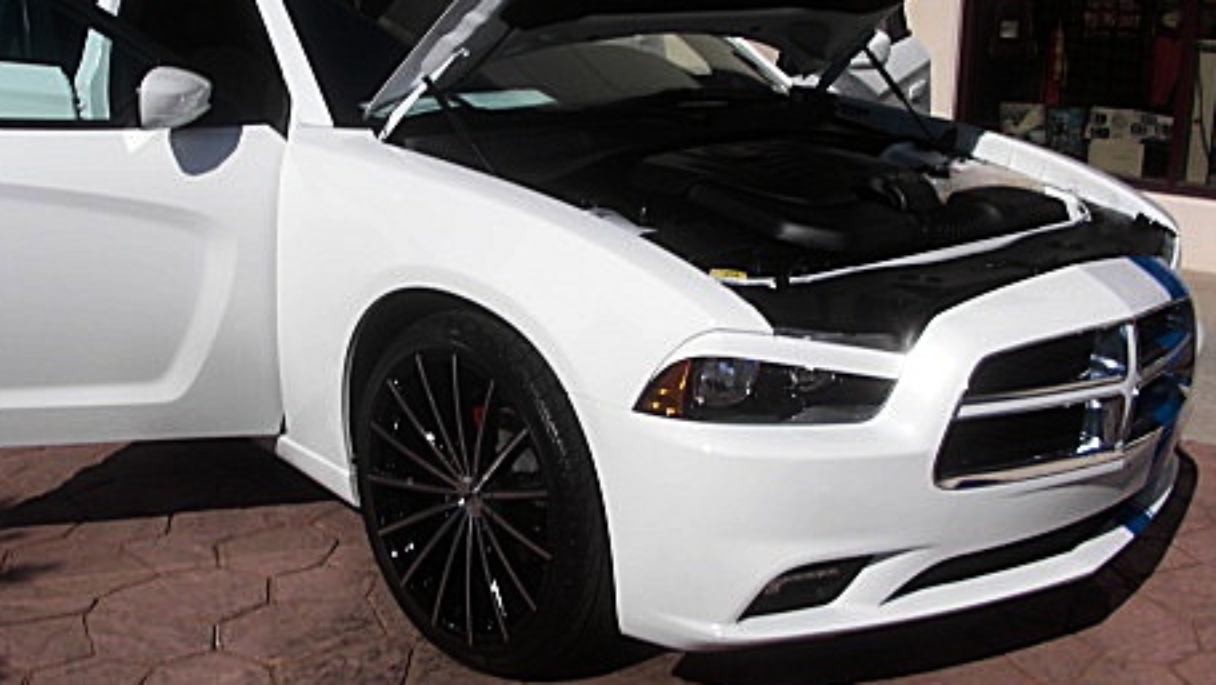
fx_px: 1774
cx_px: 472
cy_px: 272
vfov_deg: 21.8
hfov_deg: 37.6
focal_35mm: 55
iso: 50
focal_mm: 6.3
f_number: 7.9
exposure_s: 1/250
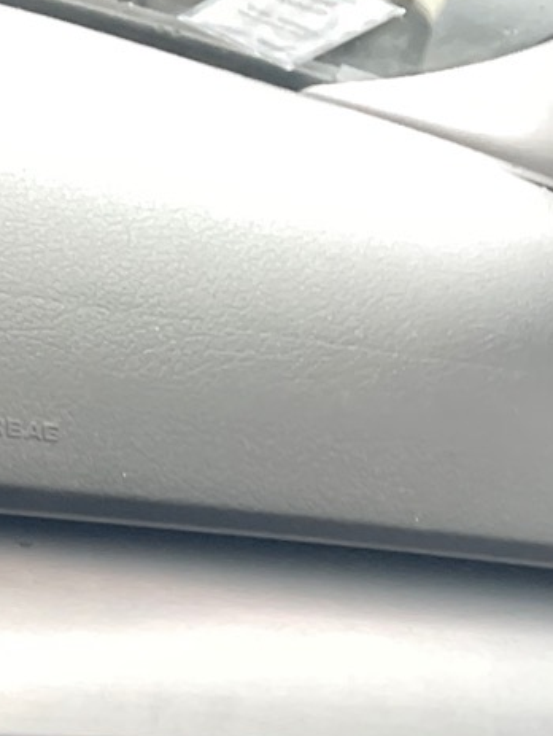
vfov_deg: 18.0
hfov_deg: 12.0
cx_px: -745
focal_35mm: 101
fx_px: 2148
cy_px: 986
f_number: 1.6
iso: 200
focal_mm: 4.2
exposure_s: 1/60
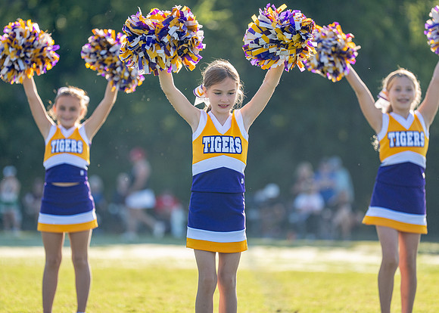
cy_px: 150
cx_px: 212
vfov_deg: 6.6
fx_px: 2730
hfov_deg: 9.2
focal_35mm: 219
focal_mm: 191
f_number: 2.8
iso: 400
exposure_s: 1/2000
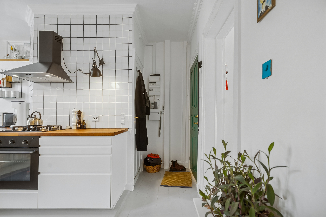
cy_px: 108
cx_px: 163
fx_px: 145
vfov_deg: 73.7
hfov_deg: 96.7
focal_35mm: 16
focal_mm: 16
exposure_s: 1/13
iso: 200
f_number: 5.6
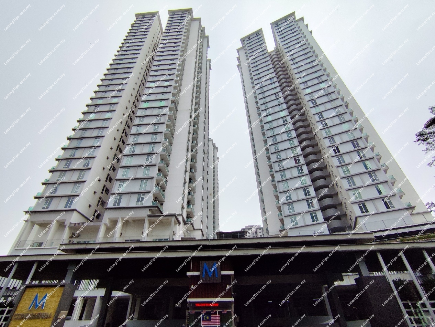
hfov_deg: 94.5
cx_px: 218
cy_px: 164
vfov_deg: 78.1
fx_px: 201
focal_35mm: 16
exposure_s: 1/1089
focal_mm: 1.65
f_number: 2.2
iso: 50
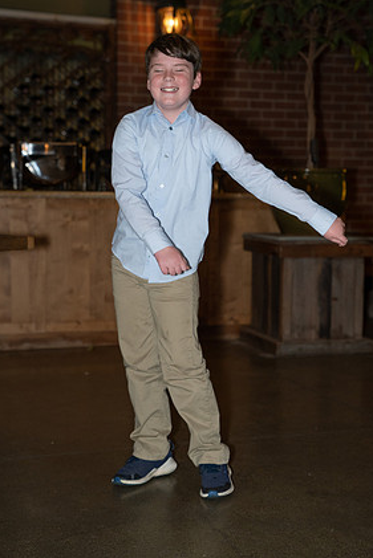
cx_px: 196
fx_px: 963
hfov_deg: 21.9
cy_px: 265
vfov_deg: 32.4
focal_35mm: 62
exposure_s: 1/125
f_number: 3.5
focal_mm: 58
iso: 2000
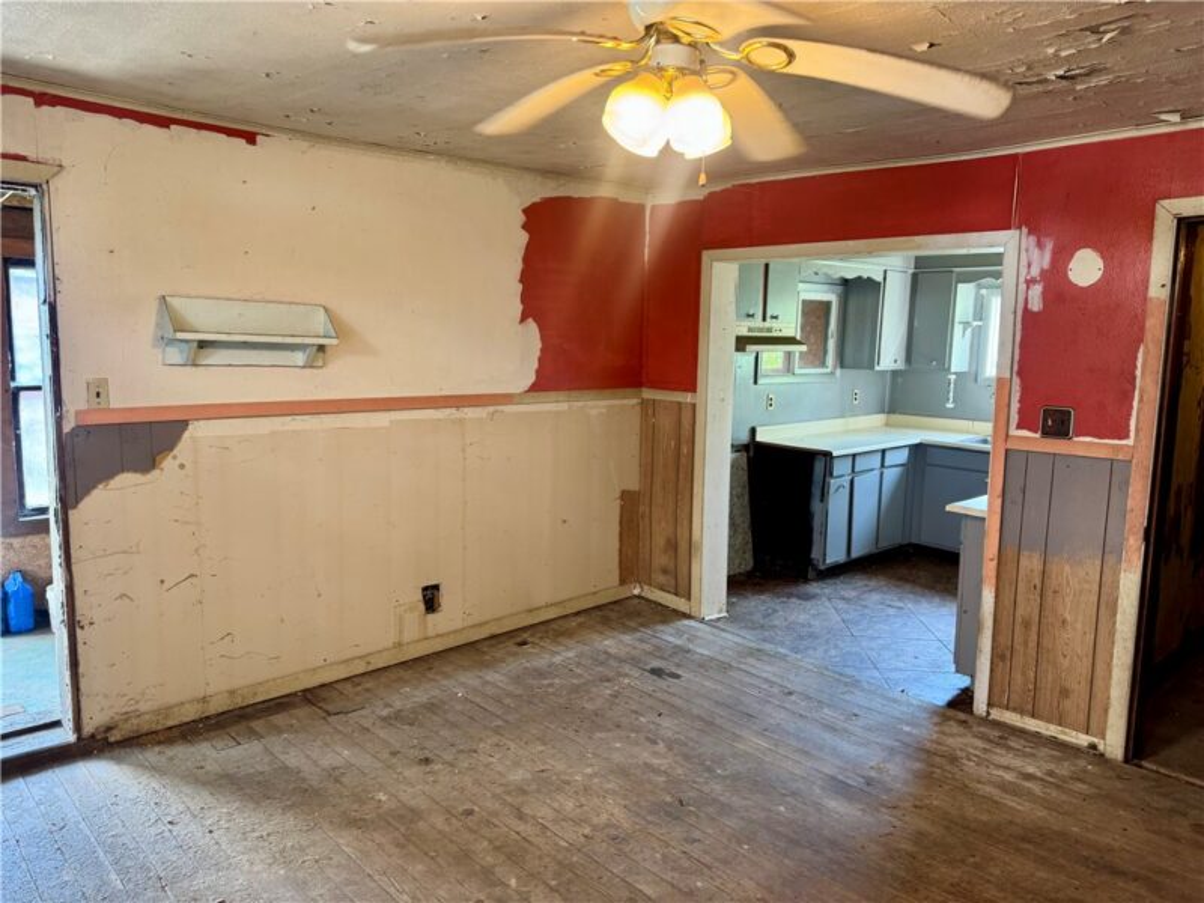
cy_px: 452
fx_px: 835
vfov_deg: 56.8
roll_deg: -1.7
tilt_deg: -7.9
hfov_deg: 71.6
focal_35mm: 24
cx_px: 602
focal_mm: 6.76
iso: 125
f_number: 1.78
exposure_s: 1/60
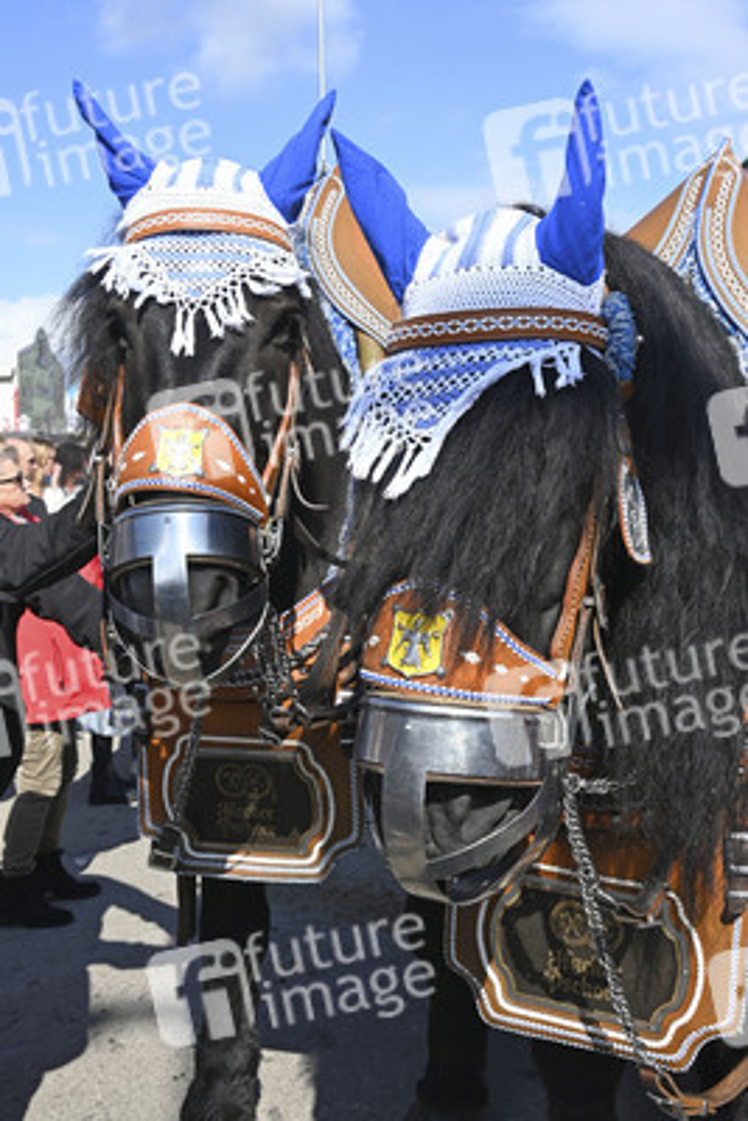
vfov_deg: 53.1
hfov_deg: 36.9
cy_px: 560
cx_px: 374
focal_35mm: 36
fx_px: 1121
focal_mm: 24
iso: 100
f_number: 6.3
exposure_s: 1/320
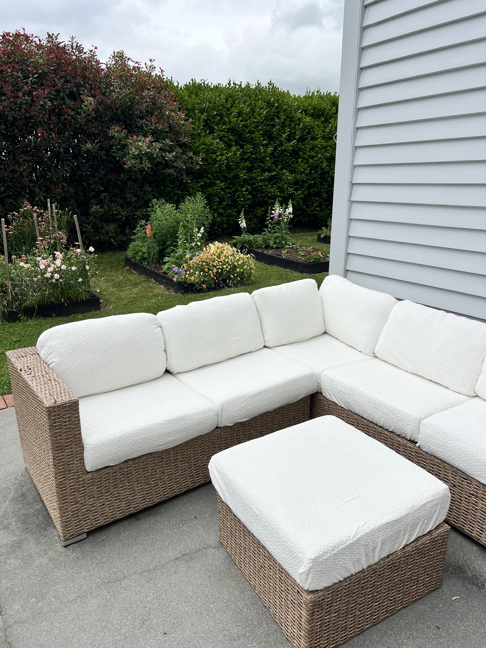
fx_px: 487
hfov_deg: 53.1
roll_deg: +1.2
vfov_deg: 67.3
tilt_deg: -15.0
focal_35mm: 26
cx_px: 243
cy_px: 324
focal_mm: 5.7
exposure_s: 1/4630
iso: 50
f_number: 1.5
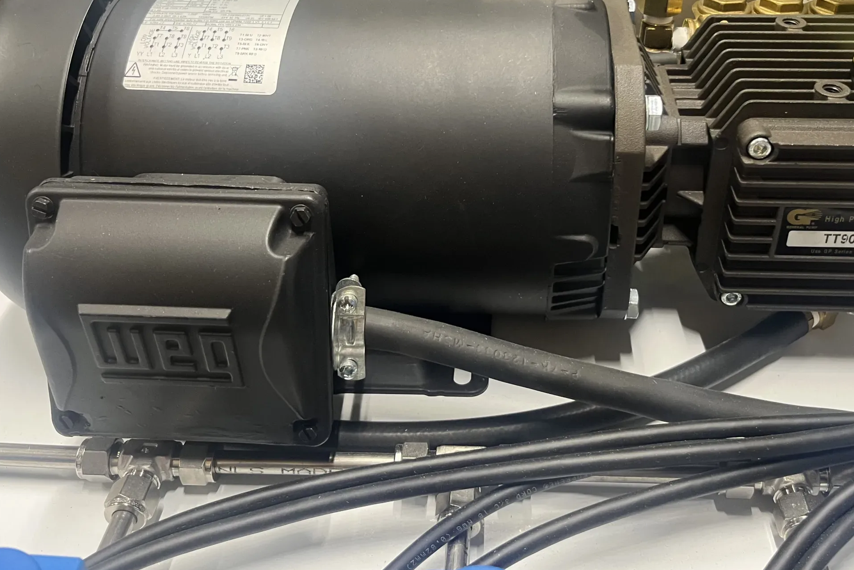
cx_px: 477
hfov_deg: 53.0
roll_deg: +0.7
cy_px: 173
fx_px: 854
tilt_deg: -31.8
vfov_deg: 36.3
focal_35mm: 36
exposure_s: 1/60
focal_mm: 5.1
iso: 200
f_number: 1.6
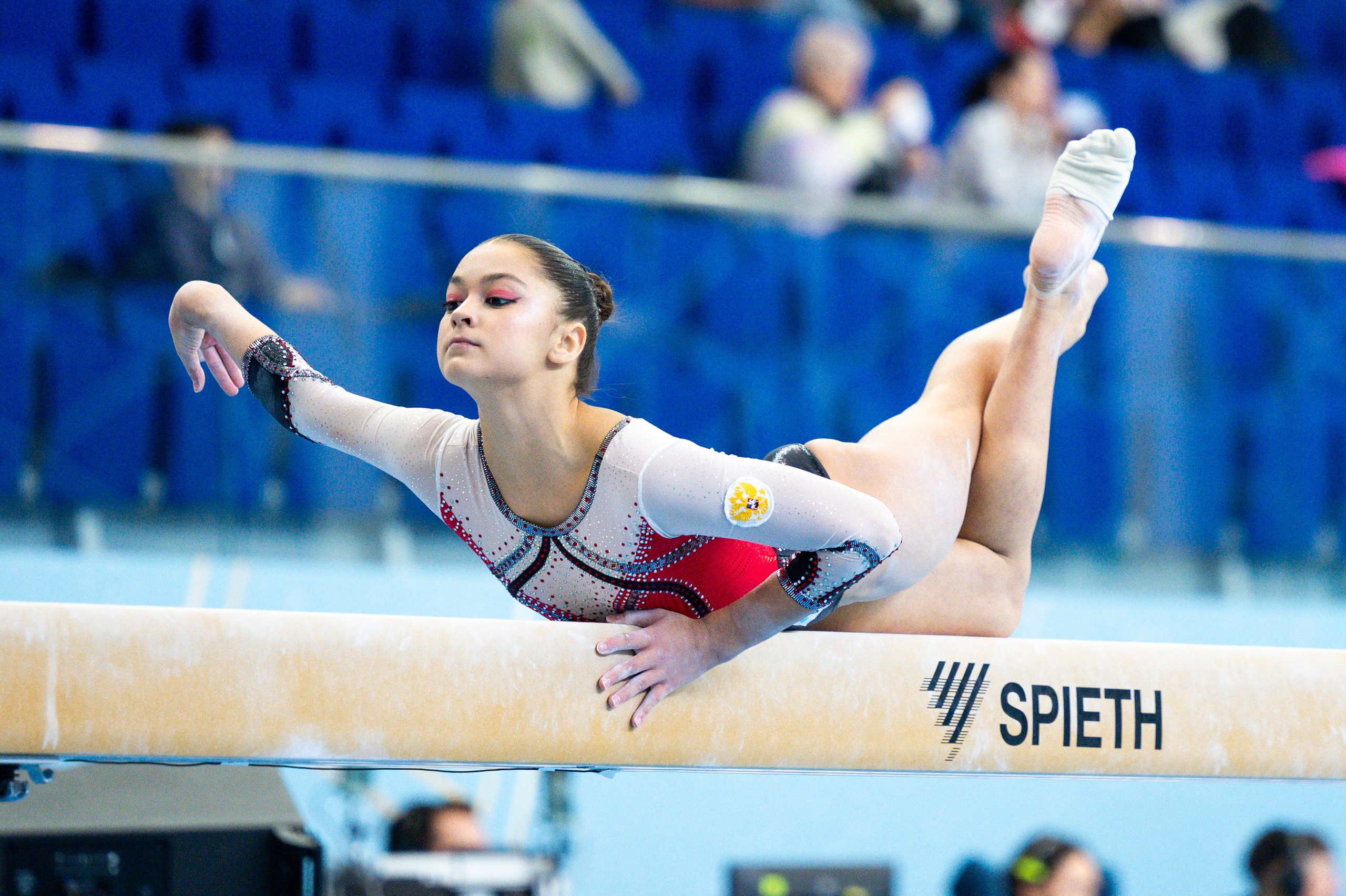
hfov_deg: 7.0
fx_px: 11028
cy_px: 390
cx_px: 841
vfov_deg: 4.6
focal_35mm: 295
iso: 2000
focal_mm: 160
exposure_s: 1/1000
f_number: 2.8
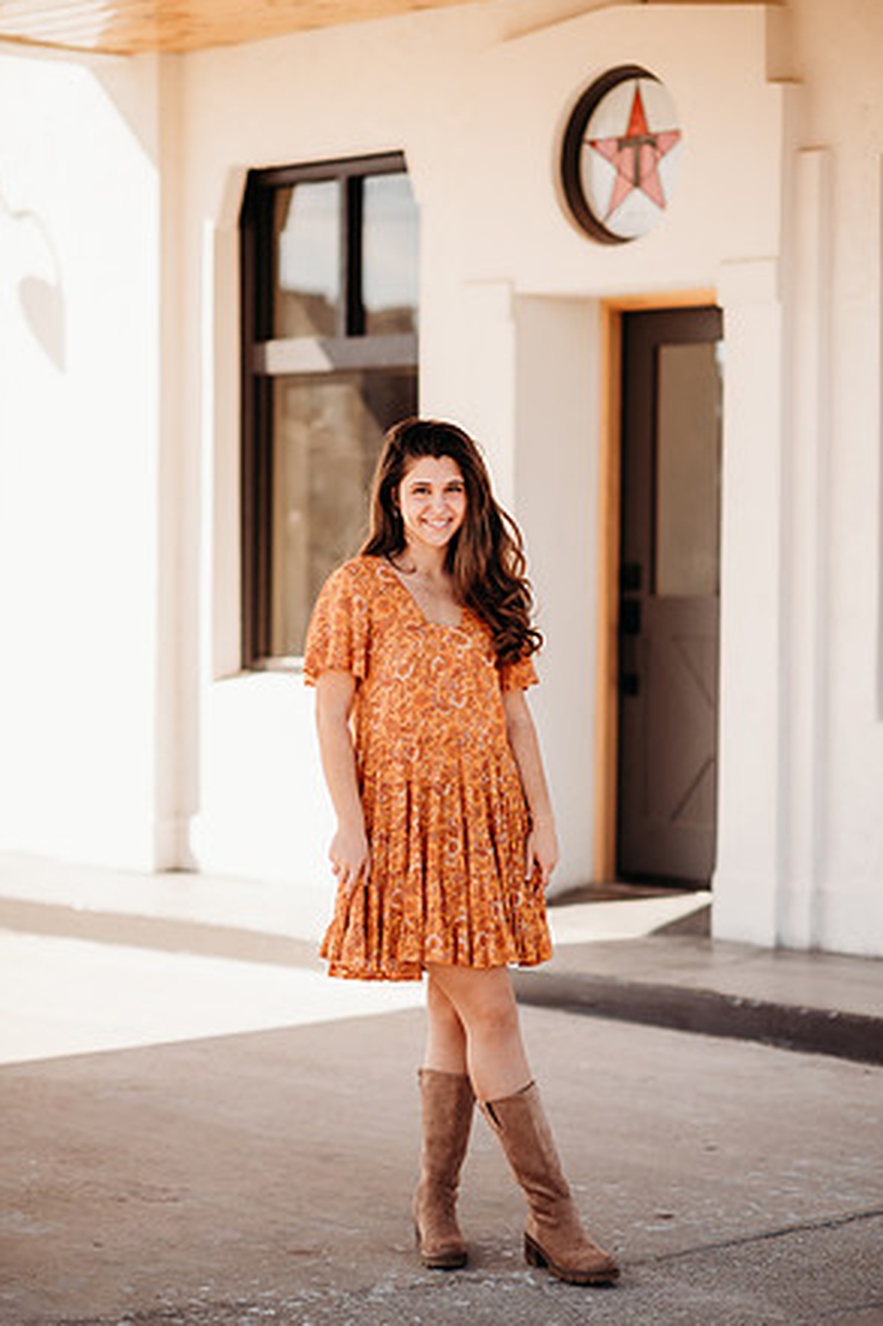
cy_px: 669
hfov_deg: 15.7
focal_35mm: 87
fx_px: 3203
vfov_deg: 23.4
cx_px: 449
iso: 160
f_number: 2
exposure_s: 1/2000
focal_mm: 85
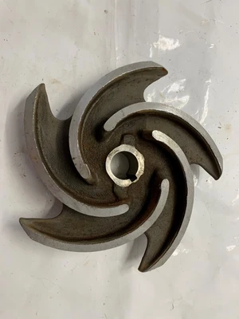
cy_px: 160
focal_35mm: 26
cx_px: 120
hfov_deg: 53.1
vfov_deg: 67.3
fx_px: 239
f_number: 1.8
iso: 64
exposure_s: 1/121
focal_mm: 4.25
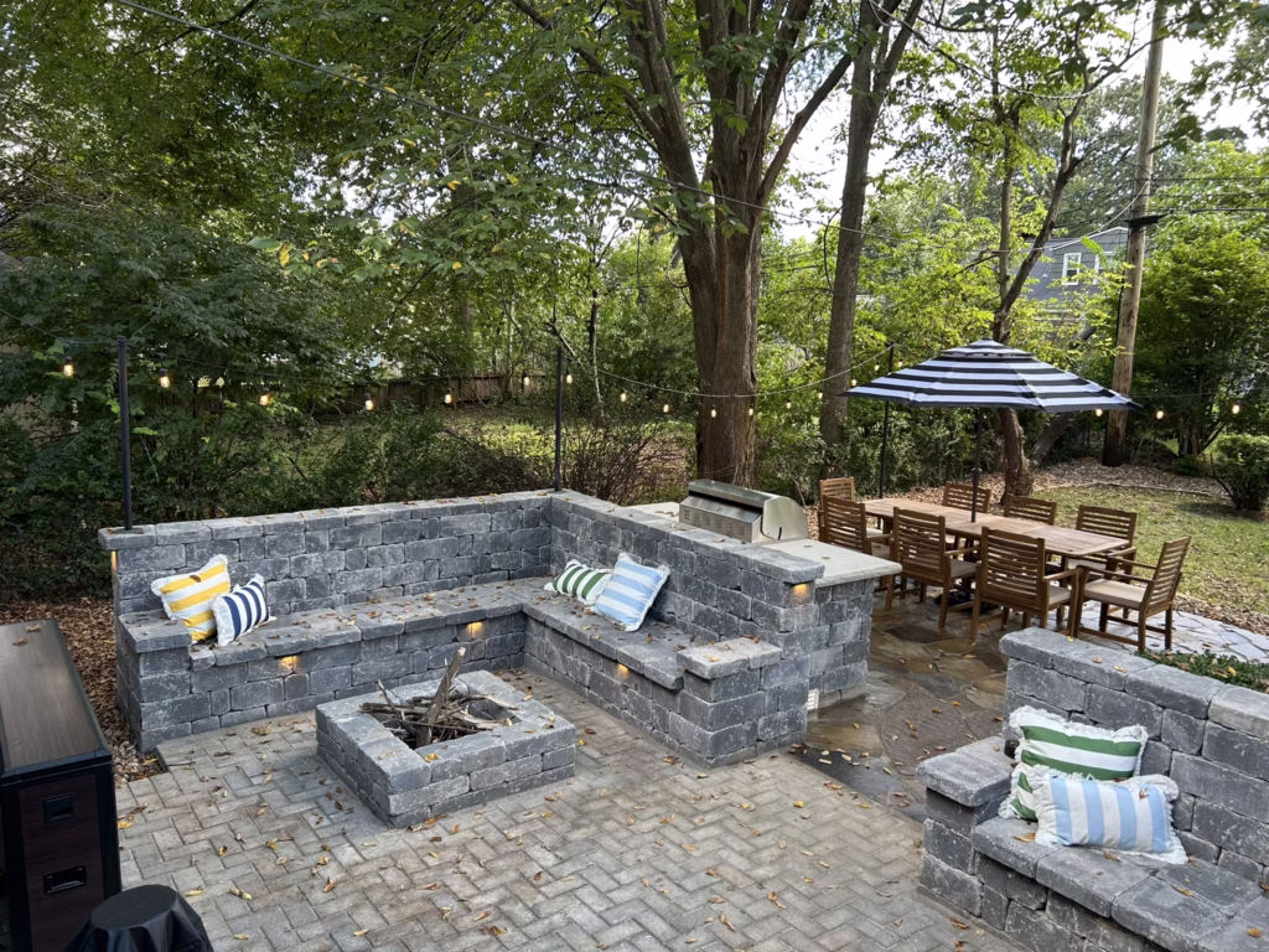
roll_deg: -2.3
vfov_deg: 53.1
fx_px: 953
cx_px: 634
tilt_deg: -9.2
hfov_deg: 67.3
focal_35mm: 26
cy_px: 476
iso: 32
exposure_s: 1/121
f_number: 1.5
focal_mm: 5.7
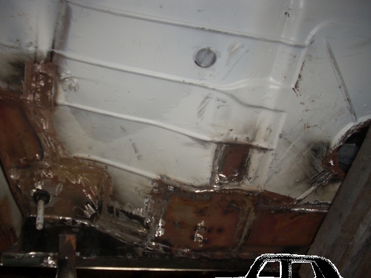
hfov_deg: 39.3
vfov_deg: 30.3
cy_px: 153
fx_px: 515
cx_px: 131
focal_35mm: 48
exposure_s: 1/60
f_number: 2.8
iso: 64
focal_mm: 6.2
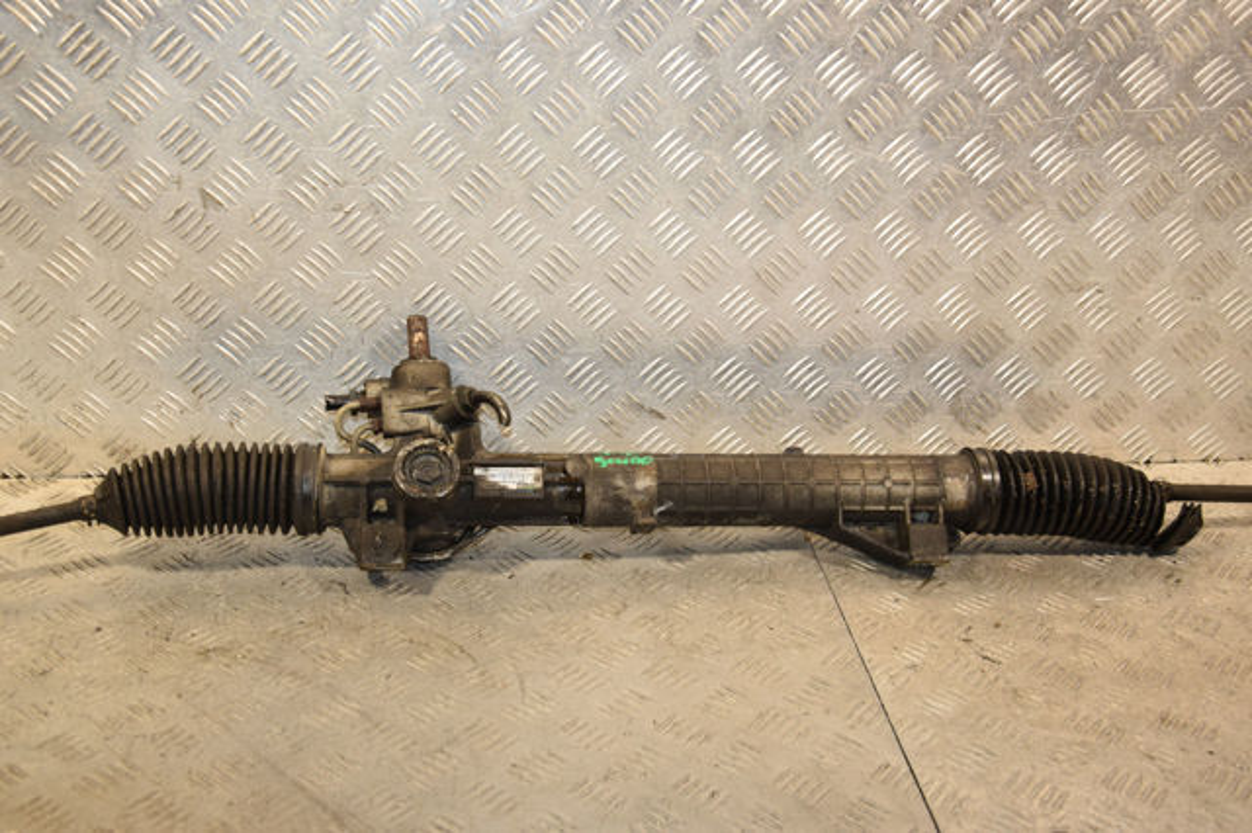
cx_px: 626
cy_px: 416
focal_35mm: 45
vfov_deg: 29.8
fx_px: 1564
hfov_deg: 43.6
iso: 800
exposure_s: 1/200
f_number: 5.6
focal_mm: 30
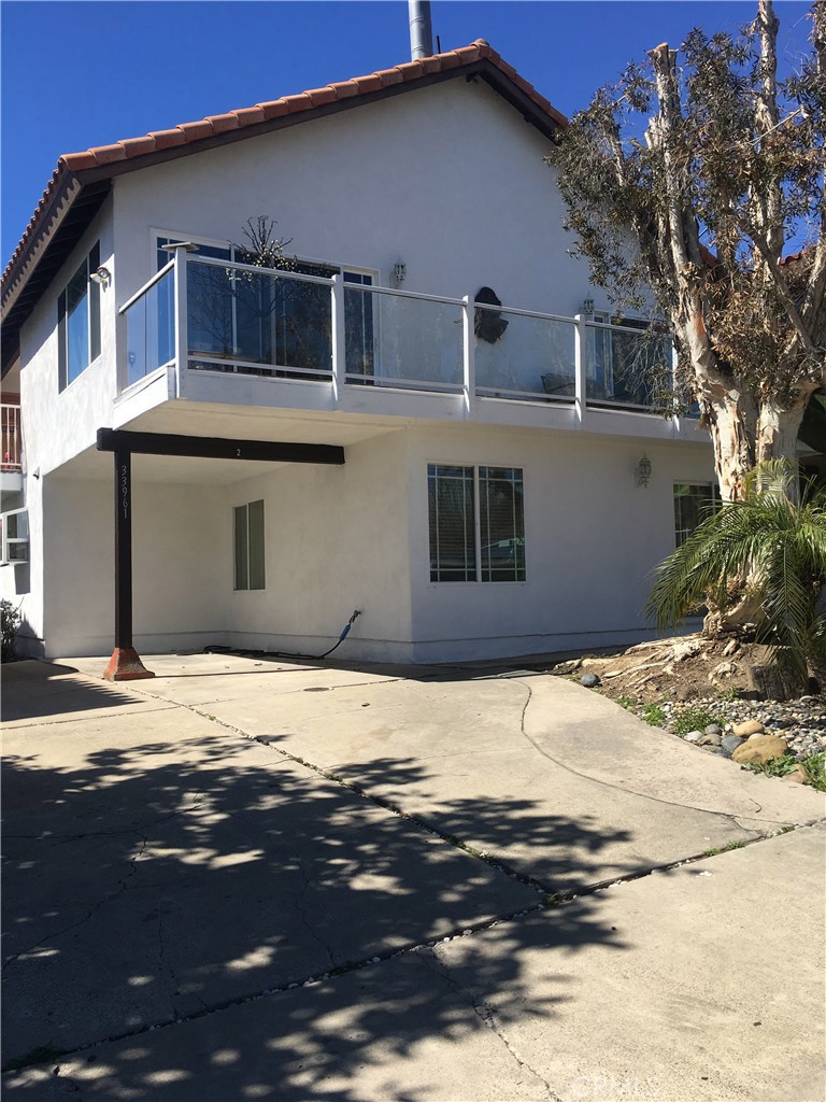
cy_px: 551
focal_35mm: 29
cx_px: 413
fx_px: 923
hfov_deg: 48.2
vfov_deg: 61.7
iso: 25
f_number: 2.2
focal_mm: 4.15
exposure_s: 1/1748
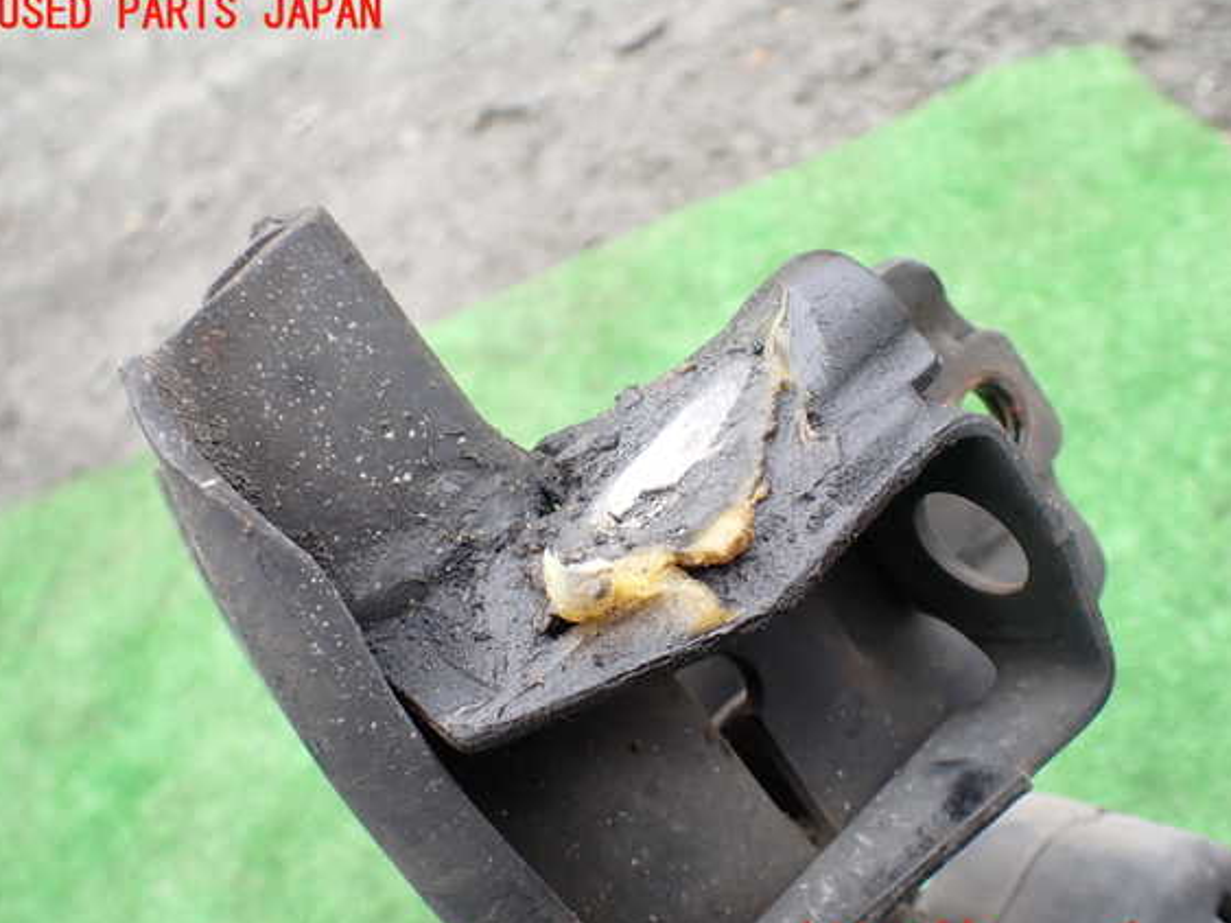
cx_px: 641
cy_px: 479
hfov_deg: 56.8
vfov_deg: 44.1
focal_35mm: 32
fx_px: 1138
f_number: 2.3
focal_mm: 5.4
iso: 100
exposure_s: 1/200
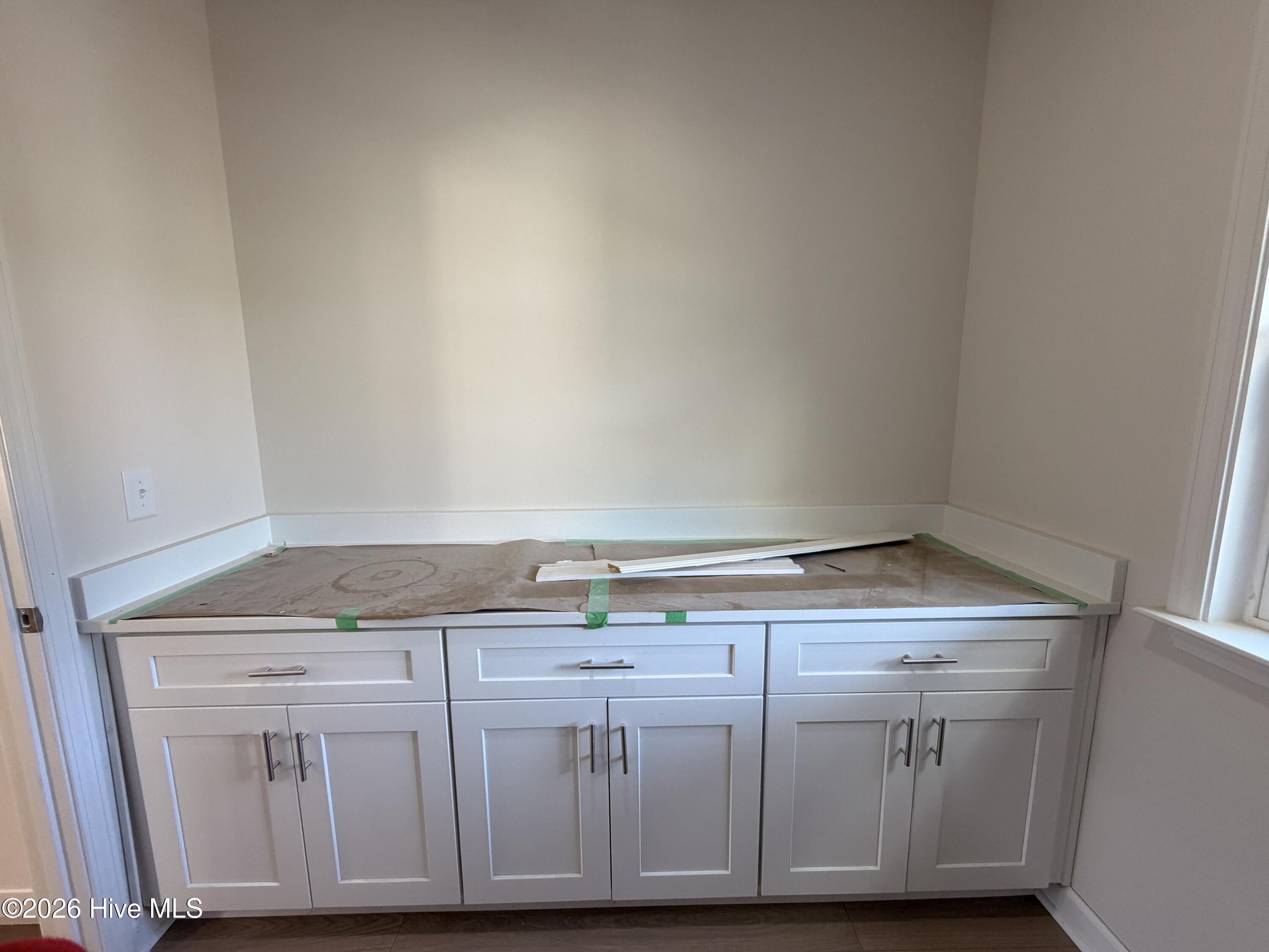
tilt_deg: -8.9
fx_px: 513
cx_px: 634
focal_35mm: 14
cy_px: 476
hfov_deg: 102.1
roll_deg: +0.3
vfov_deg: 85.7
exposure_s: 1/120
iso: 125
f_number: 2.2
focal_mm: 2.22
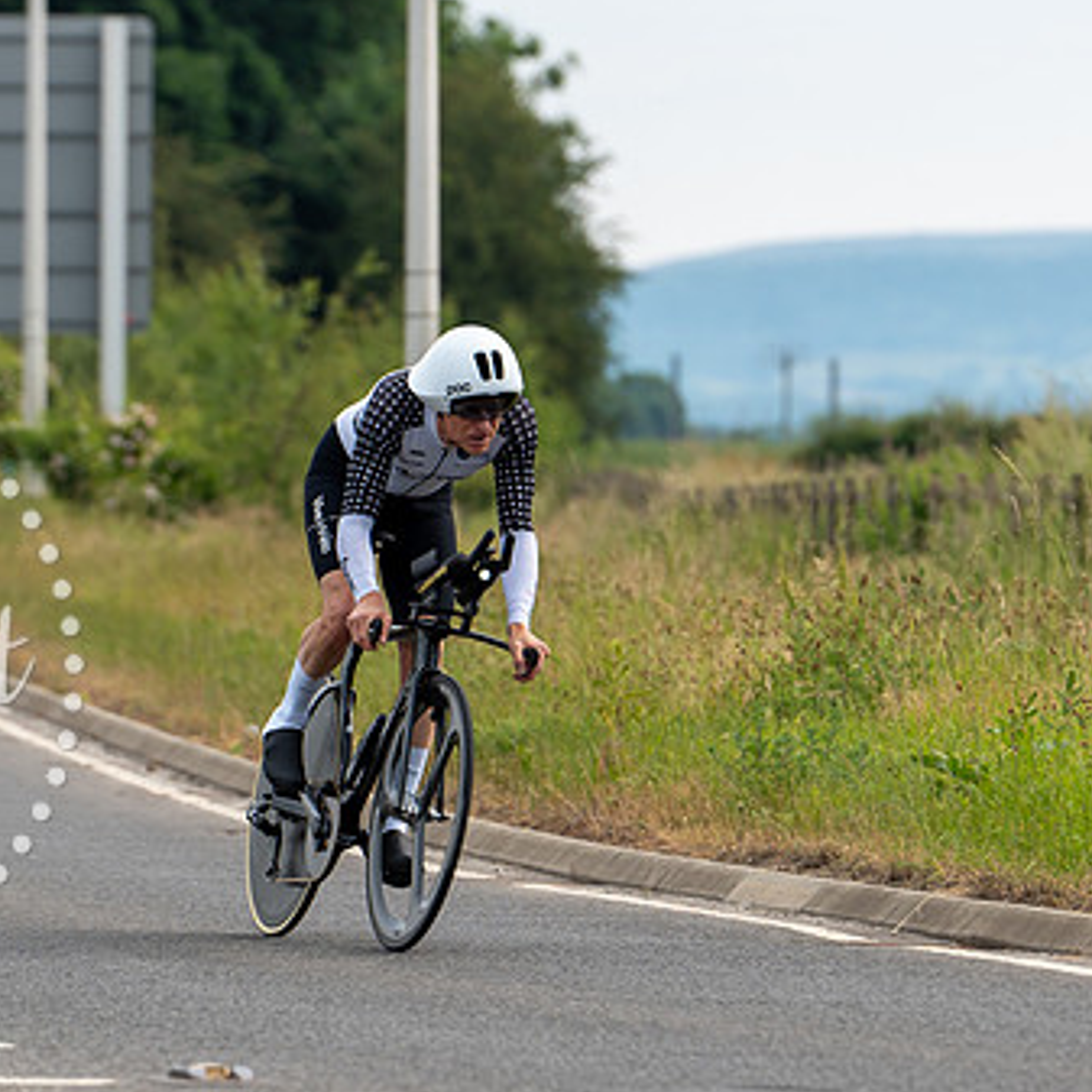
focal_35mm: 347
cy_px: 421
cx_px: 586
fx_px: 12385
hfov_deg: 5.0
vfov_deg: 5.0
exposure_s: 1/800
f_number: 4
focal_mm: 170
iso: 160
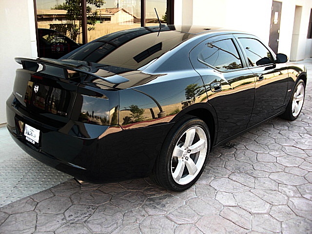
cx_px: 156
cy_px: 117
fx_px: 324
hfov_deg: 51.4
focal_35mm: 36
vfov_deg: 39.7
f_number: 2.8
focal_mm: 6.3
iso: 50
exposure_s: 1/60
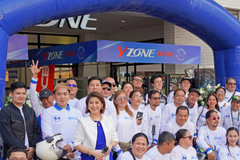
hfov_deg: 29.6
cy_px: 102
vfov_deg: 20.0
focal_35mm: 68
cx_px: 139
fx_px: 453
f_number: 4
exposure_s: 1/250
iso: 100
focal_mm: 50
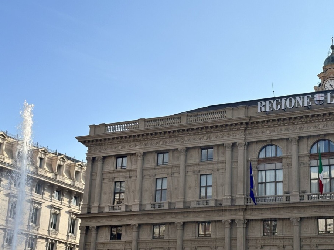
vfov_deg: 21.6
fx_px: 656
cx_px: 165
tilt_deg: +18.9
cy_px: 128
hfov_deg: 28.6
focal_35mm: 68
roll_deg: -3.9
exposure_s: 1/5000
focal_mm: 6.86
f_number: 1.78
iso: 64
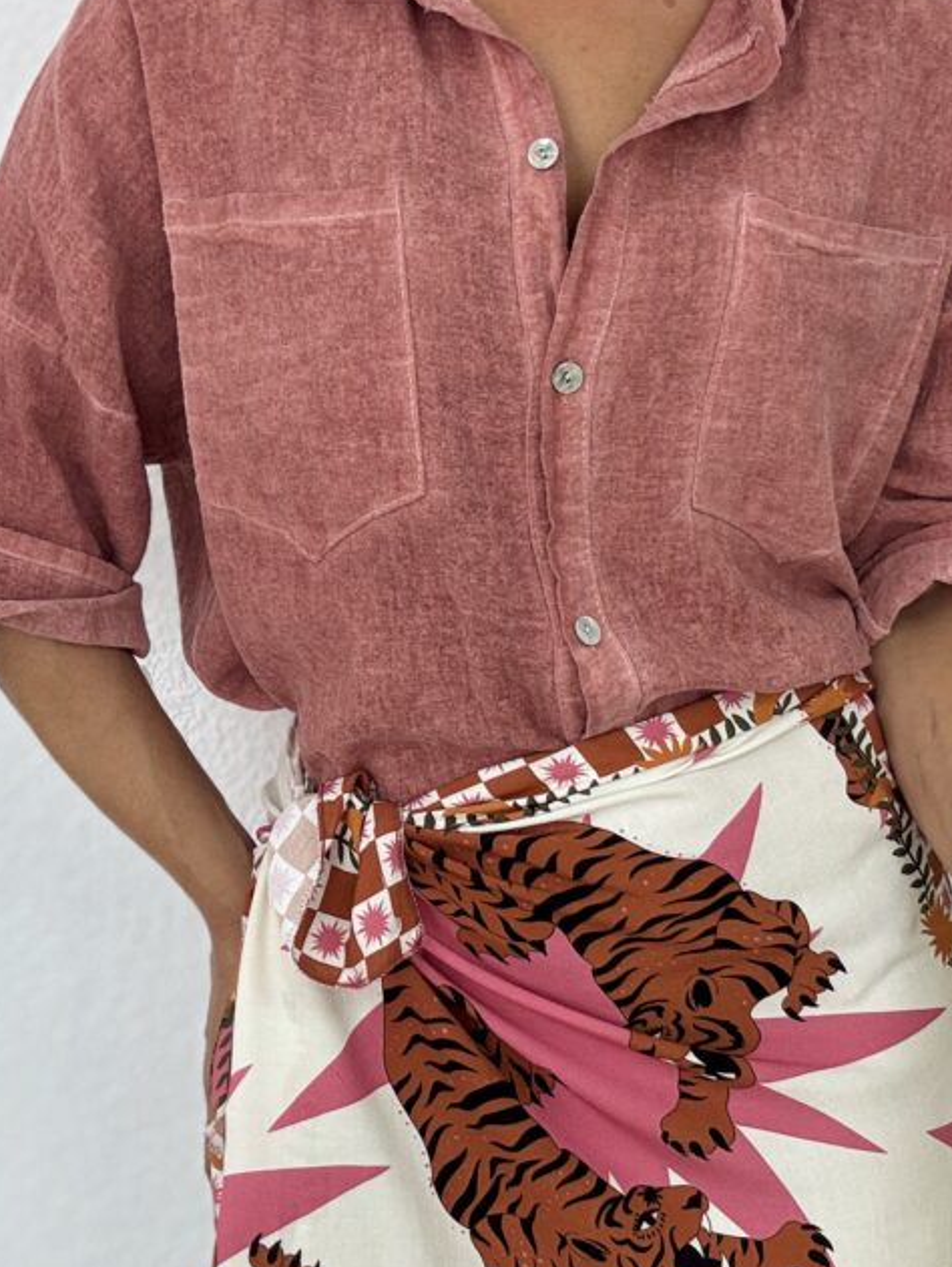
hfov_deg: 28.5
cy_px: 601
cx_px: 571
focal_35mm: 51
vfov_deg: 37.5
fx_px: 1868
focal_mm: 2.69
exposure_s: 1/100
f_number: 1.9
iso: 64
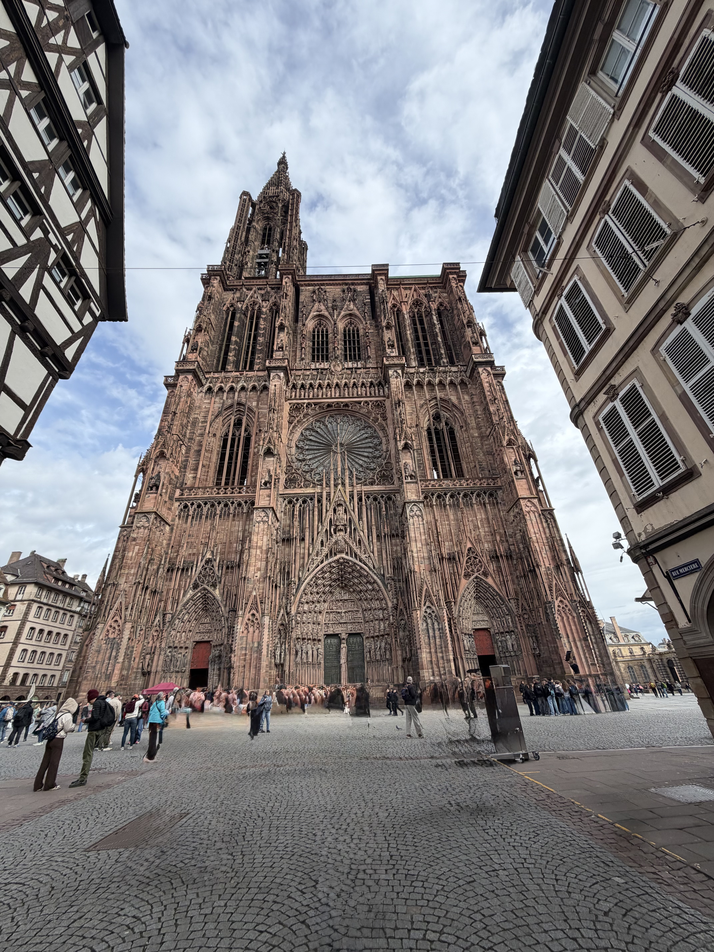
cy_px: 476
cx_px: 357
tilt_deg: +30.5
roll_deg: +3.7
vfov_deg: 102.1
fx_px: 385
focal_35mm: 14
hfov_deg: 85.7
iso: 32
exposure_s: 1/770
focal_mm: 2.22
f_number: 2.2
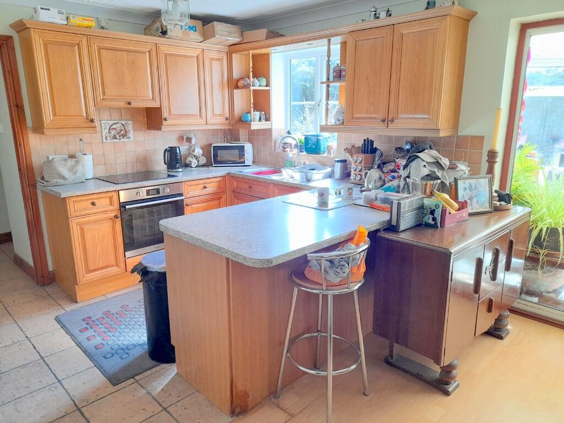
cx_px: 282
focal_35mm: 25
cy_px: 212
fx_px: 407
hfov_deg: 69.4
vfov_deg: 54.9
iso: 100
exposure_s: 1/60
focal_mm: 4.6
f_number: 2
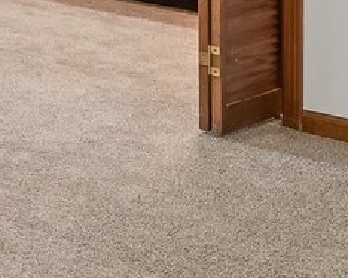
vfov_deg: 12.0
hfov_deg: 12.7
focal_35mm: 115
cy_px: -265
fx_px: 1184
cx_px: -506
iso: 400
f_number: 8
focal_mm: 14
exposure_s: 1/6
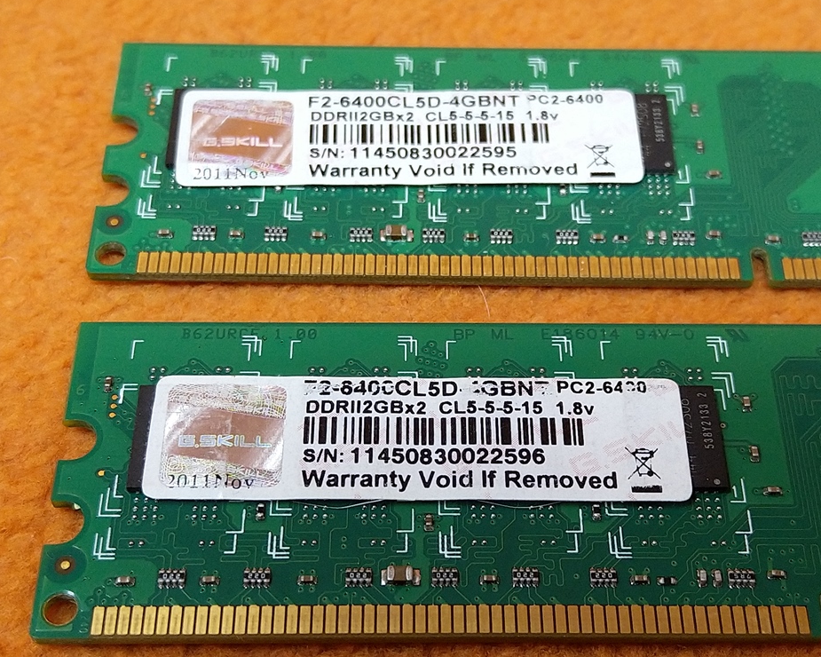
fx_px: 656
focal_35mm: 27
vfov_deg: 53.2
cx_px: 451
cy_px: 331
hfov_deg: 63.9
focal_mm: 4.28
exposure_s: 1/120
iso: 100
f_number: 1.75
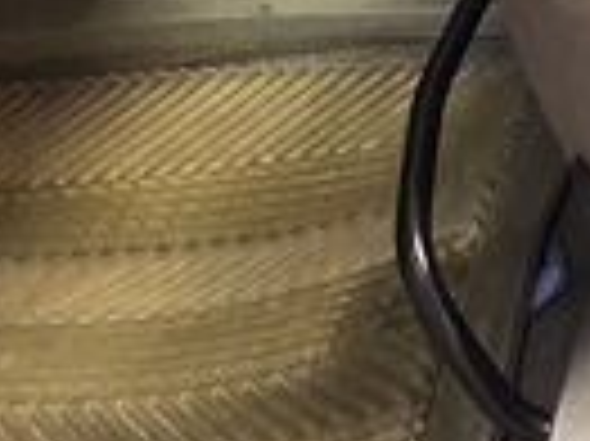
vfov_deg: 11.8
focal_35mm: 102
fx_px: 1737
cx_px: 973
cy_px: -608
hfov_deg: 16.8
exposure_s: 1/100
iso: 250
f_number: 2.2
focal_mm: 2.2
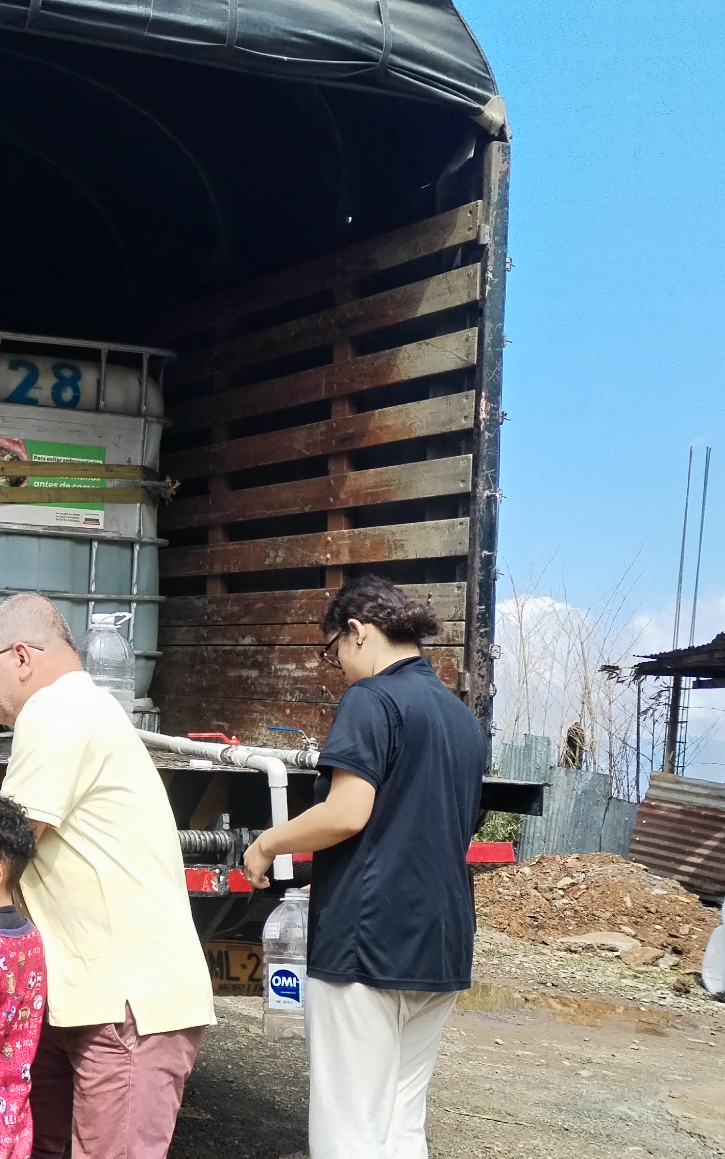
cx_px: -257
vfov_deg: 38.1
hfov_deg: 21.7
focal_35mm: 53
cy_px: 637
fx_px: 1675
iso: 100
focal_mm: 4.75
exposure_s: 1/710
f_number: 1.8
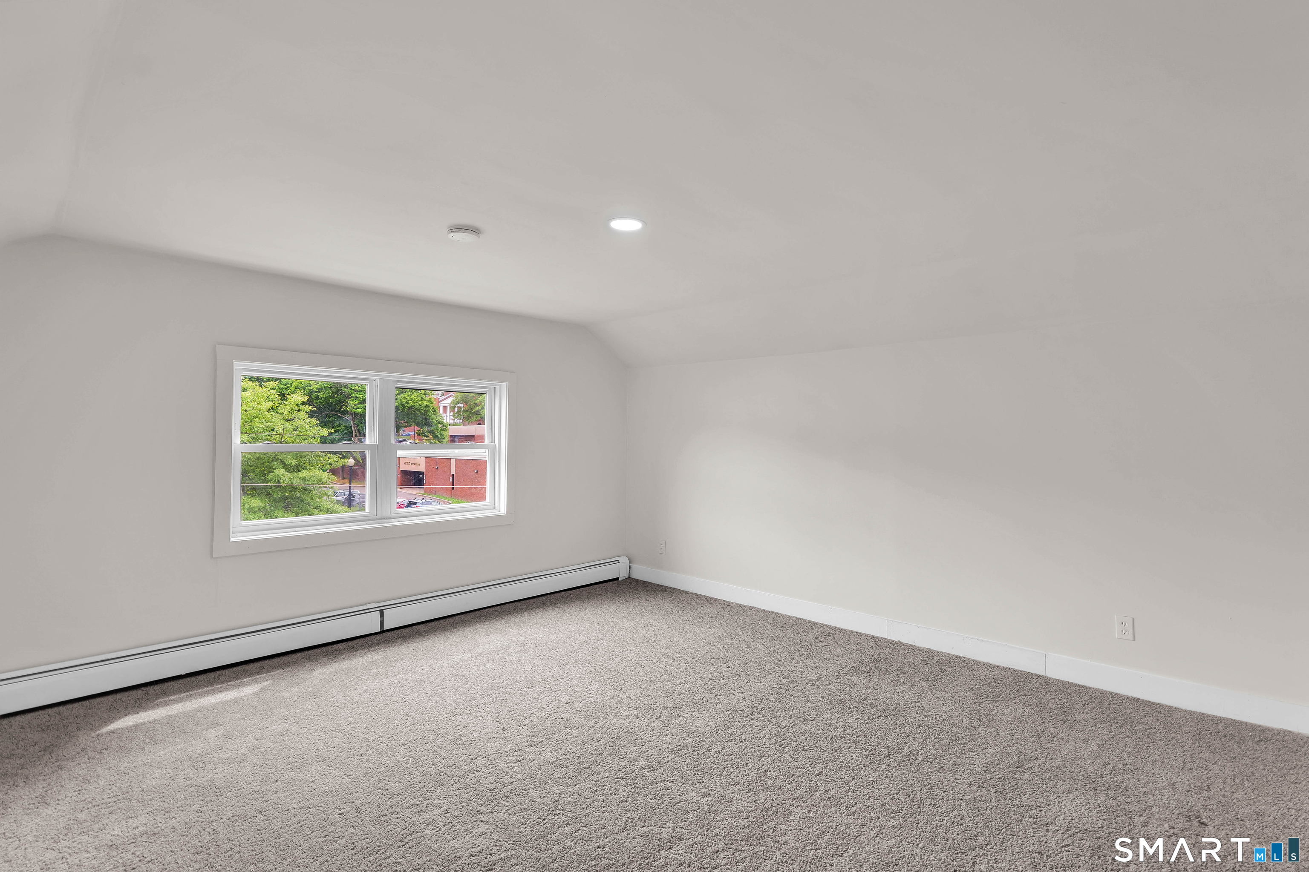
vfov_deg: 73.7
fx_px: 582
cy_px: 436
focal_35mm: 16
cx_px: 654
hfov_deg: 96.7
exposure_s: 1/60
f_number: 8
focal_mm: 16
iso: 400
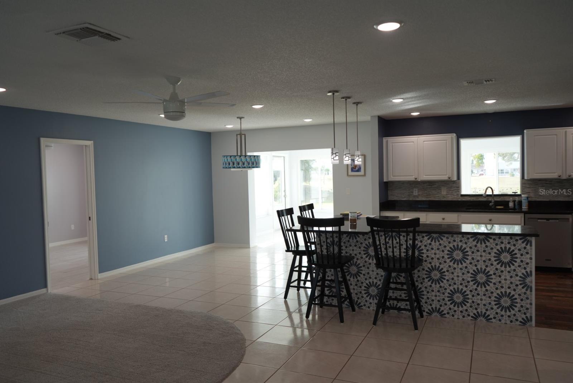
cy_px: 192
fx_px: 446
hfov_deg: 65.4
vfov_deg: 46.5
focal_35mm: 28
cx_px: 286
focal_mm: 28
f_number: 4
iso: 200
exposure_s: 1/160
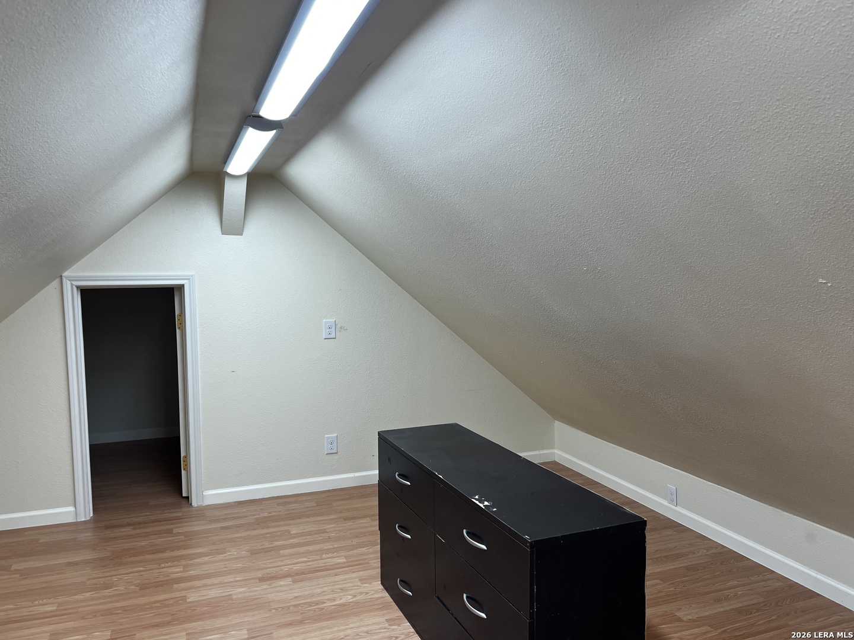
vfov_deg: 53.1
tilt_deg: -3.5
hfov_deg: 67.3
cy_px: 320
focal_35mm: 26
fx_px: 641
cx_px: 427
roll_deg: +0.4
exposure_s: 1/120
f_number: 1.5
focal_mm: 5.7
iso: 64
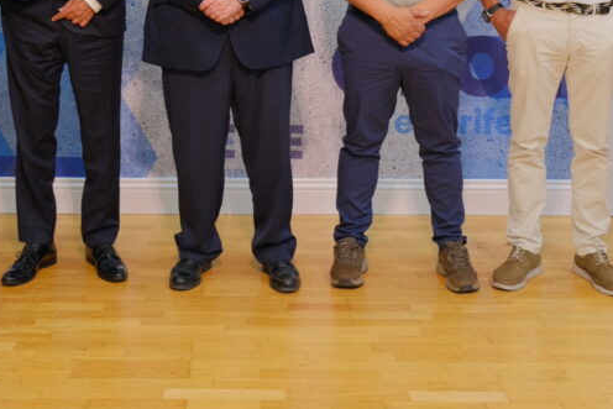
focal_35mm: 66
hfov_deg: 30.4
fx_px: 1124
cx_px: 240
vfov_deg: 19.9
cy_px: -12
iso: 320
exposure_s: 1/30
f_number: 3.2
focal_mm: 21.4
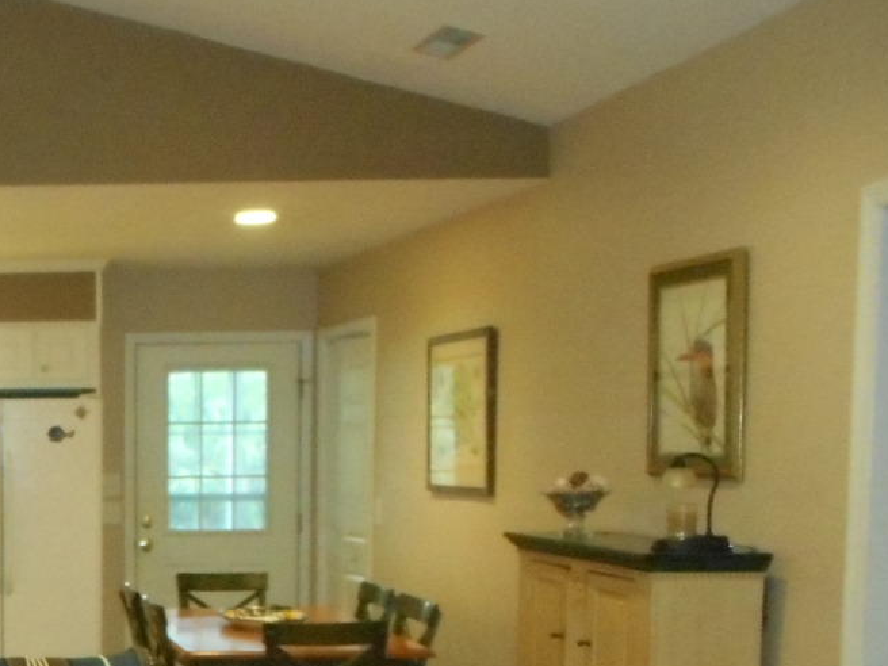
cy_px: 589
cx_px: -114
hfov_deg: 28.5
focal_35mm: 61
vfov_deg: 23.4
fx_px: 1565
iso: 800
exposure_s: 1/25
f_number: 3.7
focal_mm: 4.5
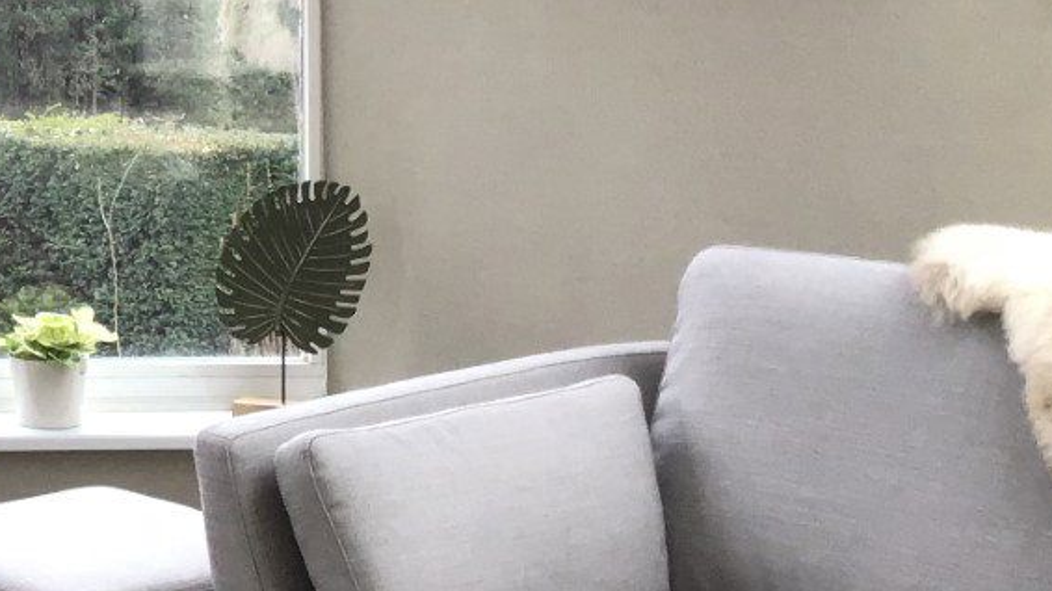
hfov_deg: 22.8
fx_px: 2398
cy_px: -158
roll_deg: +1.1
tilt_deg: +1.1
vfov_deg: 13.6
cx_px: -201
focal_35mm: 86
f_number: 2.4
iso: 40
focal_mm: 3.3
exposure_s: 1/100
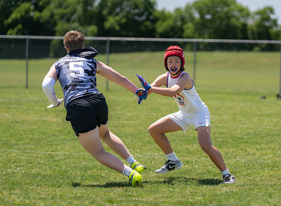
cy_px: 90
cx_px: 180
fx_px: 1559
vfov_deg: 7.6
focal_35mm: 194
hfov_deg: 10.3
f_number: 2.8
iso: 100
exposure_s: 1/2000
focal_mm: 144
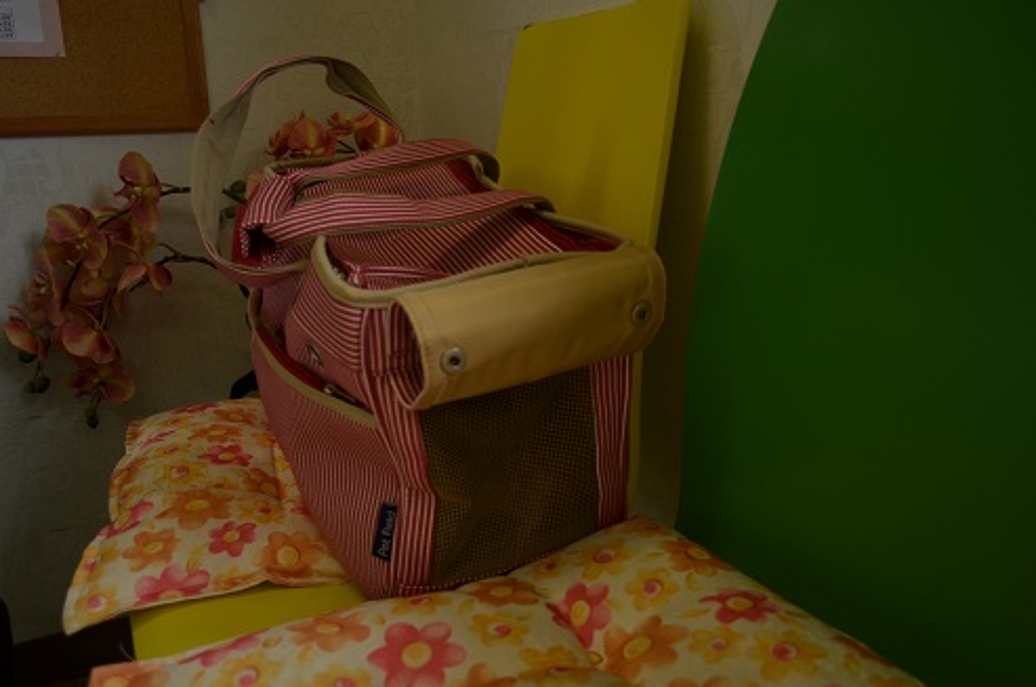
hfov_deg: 62.0
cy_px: 344
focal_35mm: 30
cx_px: 518
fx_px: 862
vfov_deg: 43.5
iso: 100
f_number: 3.8
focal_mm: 20
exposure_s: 1/125
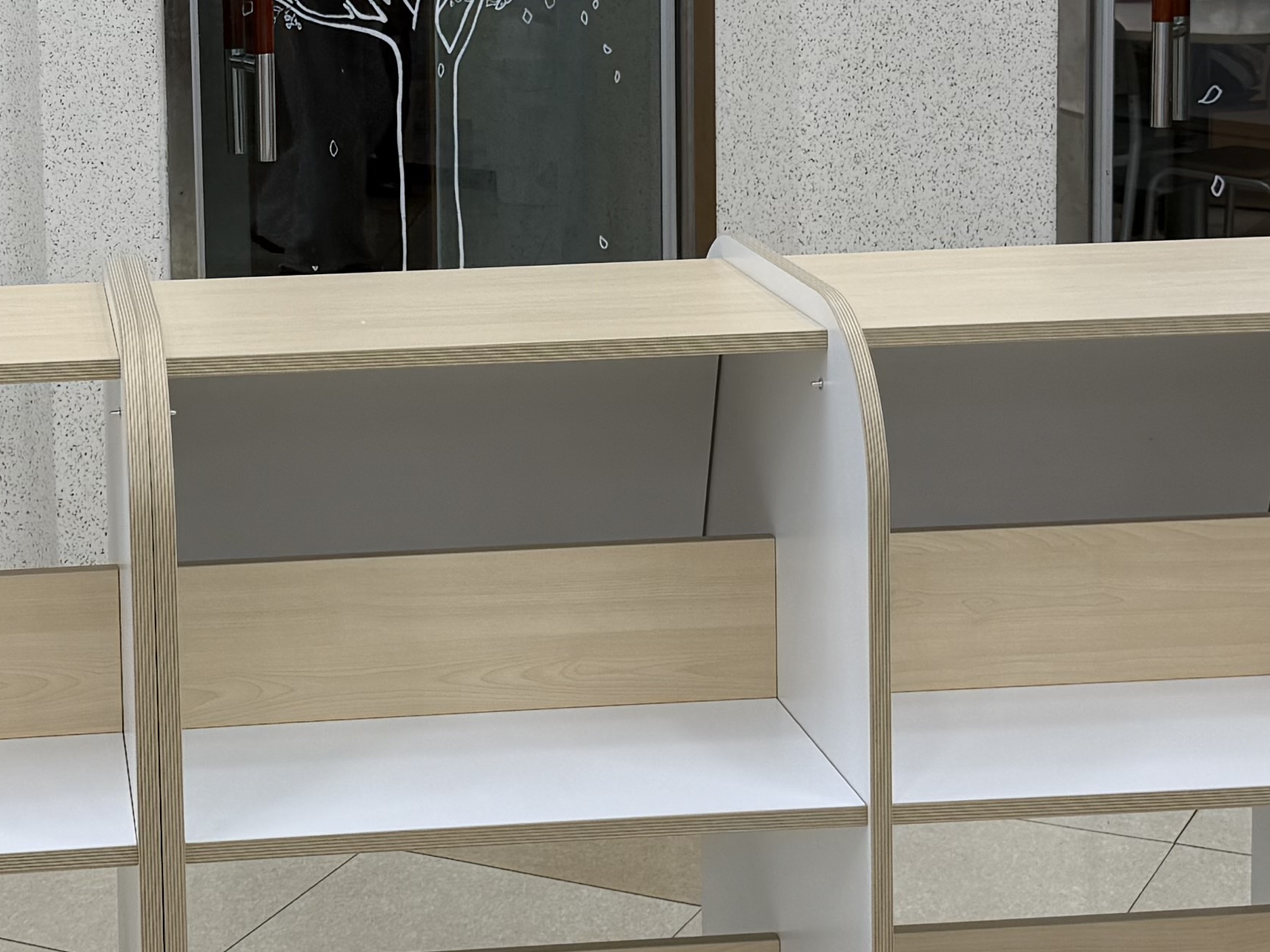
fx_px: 2935
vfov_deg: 18.2
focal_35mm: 80
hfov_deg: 24.2
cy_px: 154
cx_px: 322
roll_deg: +0.9
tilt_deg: -6.8
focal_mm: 6.76
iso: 80
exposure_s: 1/219
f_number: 1.78
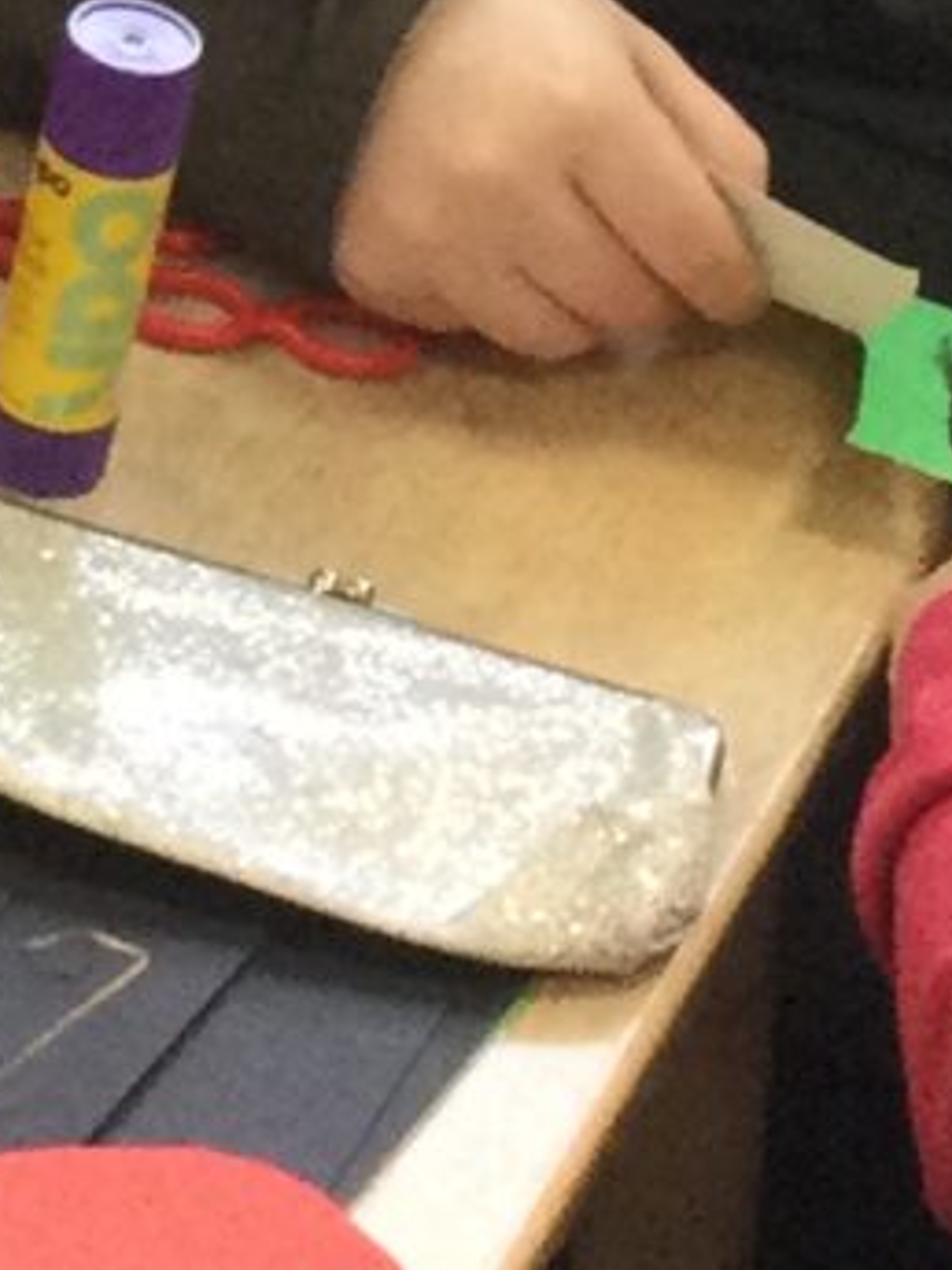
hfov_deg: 6.3
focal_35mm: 231
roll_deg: -9.8
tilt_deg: -28.3
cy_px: -620
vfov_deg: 8.4
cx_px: -528
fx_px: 8471
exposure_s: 1/33
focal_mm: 3.3
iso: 50
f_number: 2.4
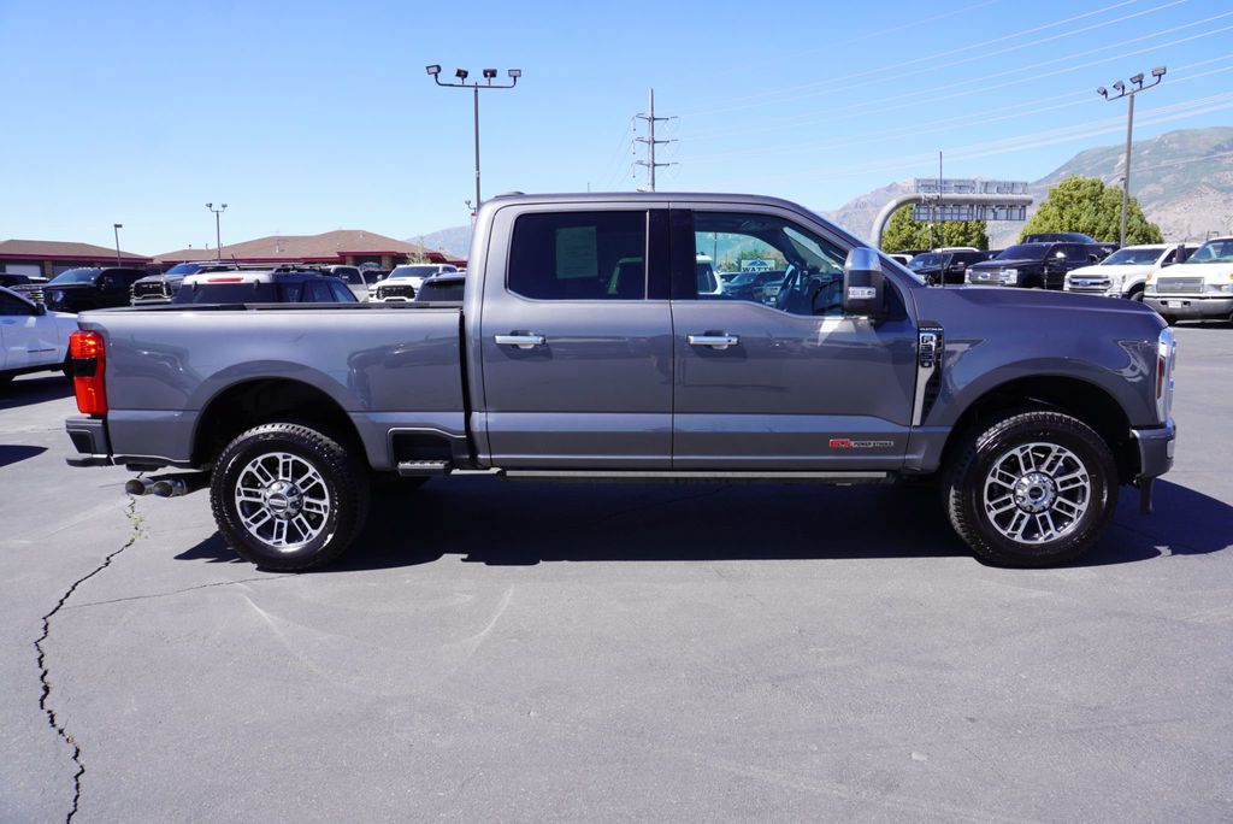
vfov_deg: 53.2
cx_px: 616
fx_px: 822
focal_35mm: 24
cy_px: 412
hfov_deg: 73.7
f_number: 9
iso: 100
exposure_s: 1/125
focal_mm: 16
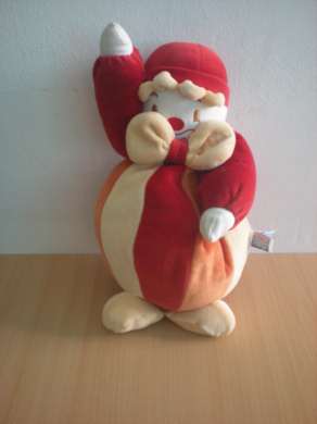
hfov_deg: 37.7
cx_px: 158
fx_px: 464
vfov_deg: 49.0
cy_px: 212
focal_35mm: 38
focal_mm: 6.3
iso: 200
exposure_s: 1/56.4
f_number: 3.1
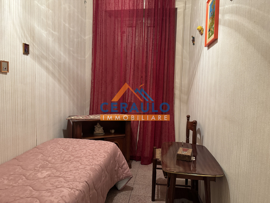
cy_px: 102
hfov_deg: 71.6
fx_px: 187
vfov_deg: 56.8
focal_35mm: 24
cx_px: 135
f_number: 1.78
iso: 800
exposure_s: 1/50
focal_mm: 6.76
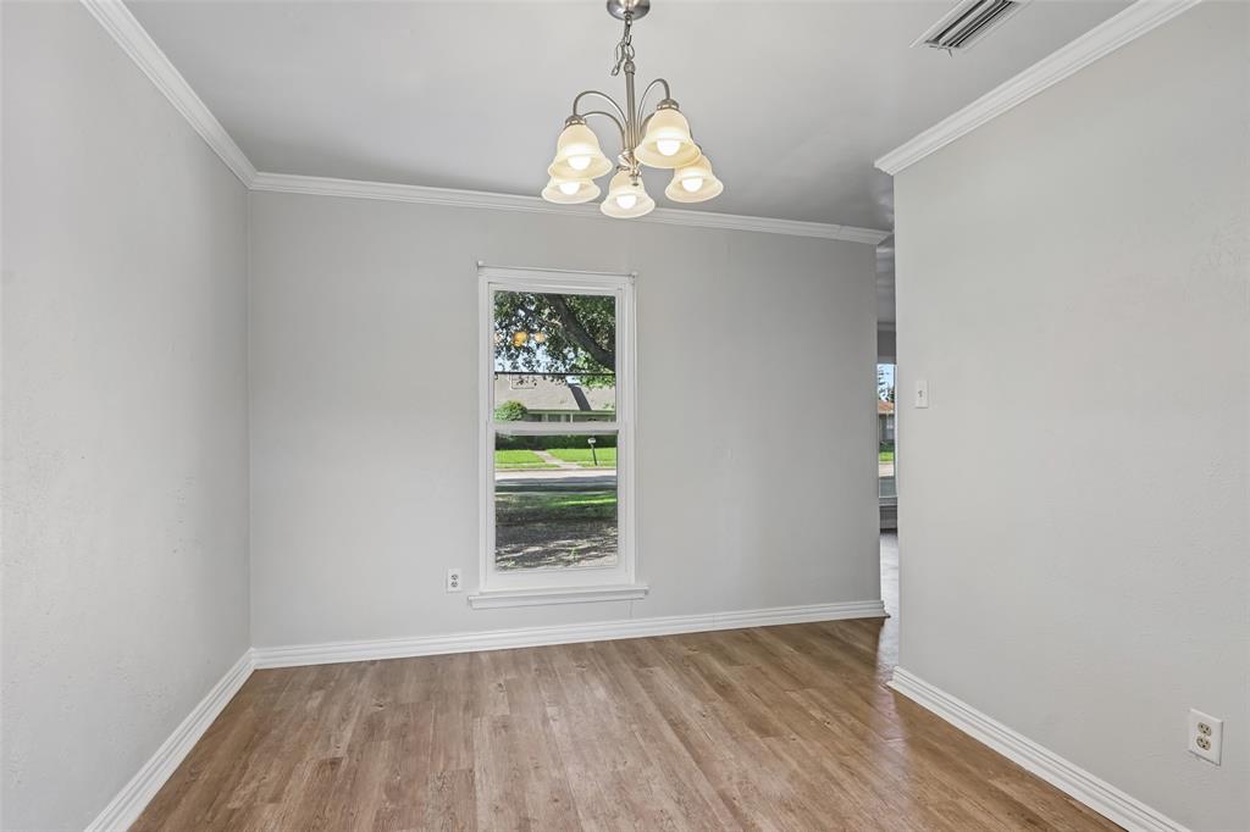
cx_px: 625
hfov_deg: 93.3
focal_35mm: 17
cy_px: 416
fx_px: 590
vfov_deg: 70.4
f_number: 8
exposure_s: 1/30
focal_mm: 17
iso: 400
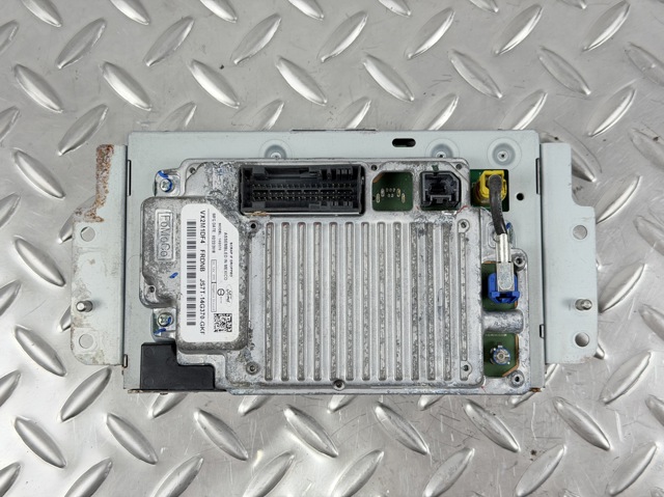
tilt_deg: -83.6
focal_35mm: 48
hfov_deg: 39.7
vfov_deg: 30.2
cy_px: 248
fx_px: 920
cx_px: 332
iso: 64
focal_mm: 6.76
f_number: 1.78
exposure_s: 1/50
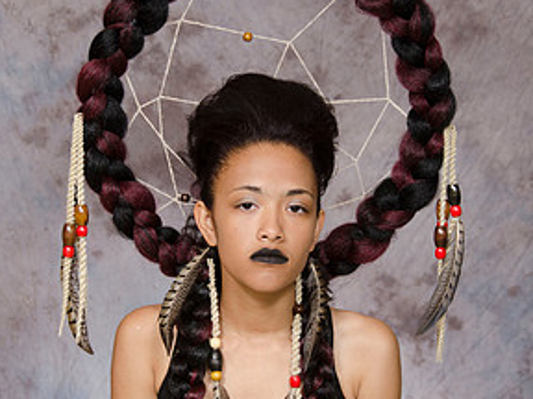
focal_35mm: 135
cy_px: 244
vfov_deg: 11.0
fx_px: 2079
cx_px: 265
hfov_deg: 14.6
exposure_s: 1/125
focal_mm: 60
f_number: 5.6
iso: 200
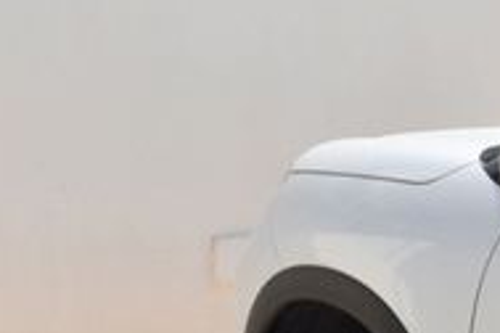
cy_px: -127
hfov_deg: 18.0
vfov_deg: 11.8
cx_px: 67
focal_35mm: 112
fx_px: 1555
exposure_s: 1/320
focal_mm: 20
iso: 100
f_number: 9
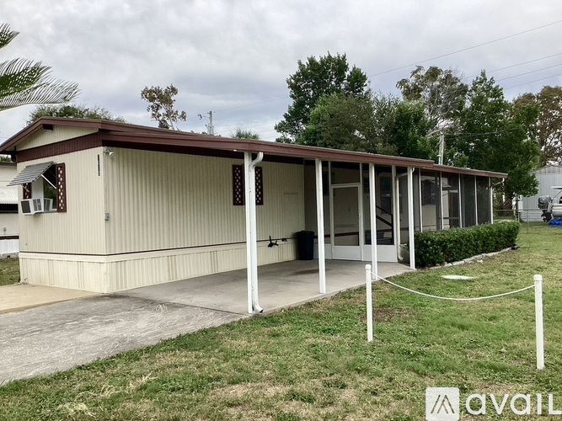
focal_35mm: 31
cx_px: 281
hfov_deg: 58.4
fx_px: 503
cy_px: 210
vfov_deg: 45.4
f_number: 2.4
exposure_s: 1/1018
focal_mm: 3.3
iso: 25
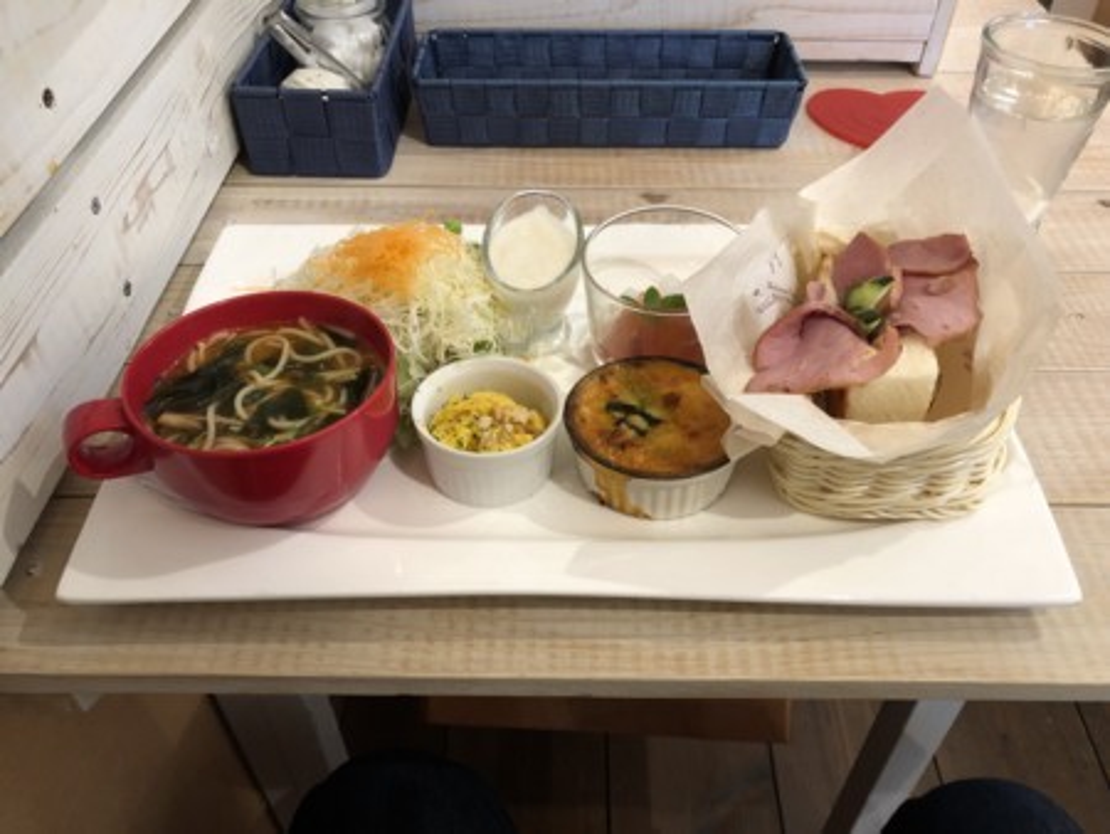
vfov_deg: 49.8
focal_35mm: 28
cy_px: 417
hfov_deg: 63.4
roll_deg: +0.2
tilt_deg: -44.0
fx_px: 898
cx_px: 555
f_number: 1.8
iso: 50
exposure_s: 1/16
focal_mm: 4
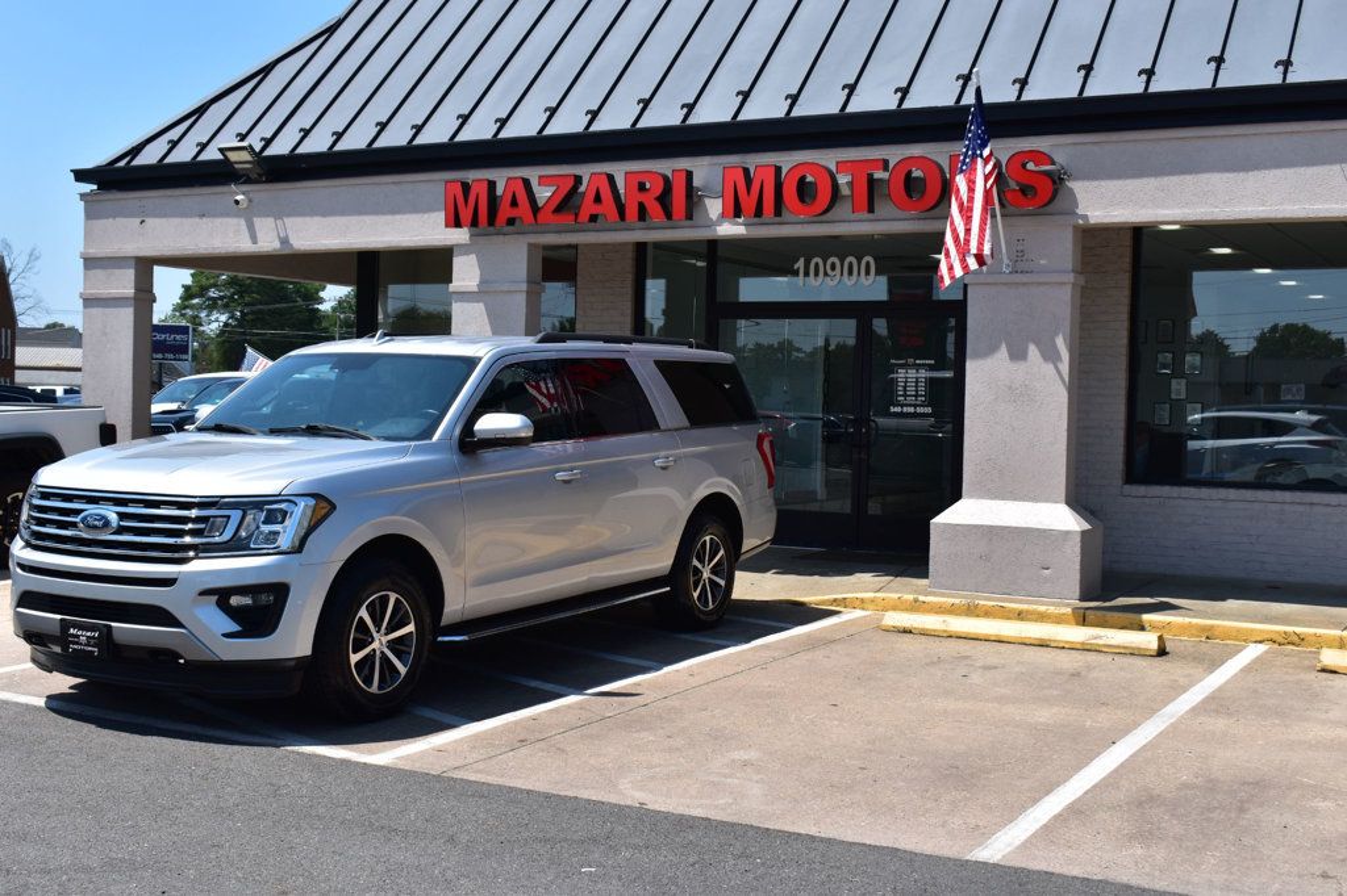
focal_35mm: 44
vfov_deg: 30.8
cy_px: 448
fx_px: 1627
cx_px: 674
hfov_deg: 45.0
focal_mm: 29
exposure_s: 1/500
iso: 320
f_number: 11
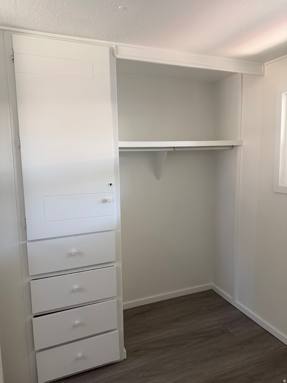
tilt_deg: -6.8
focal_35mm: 24
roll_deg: +1.4
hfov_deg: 56.8
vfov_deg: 71.6
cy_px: 192
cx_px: 144
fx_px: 265
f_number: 1.78
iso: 200
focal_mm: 6.76
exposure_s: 1/60
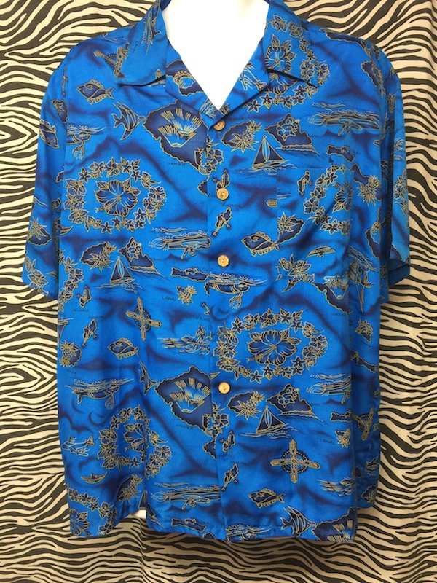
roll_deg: +0.4
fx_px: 488
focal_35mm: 29
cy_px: 292
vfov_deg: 61.7
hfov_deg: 48.2
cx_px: 218
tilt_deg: -8.0
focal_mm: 4.15
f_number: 2.2
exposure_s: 1/15
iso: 64
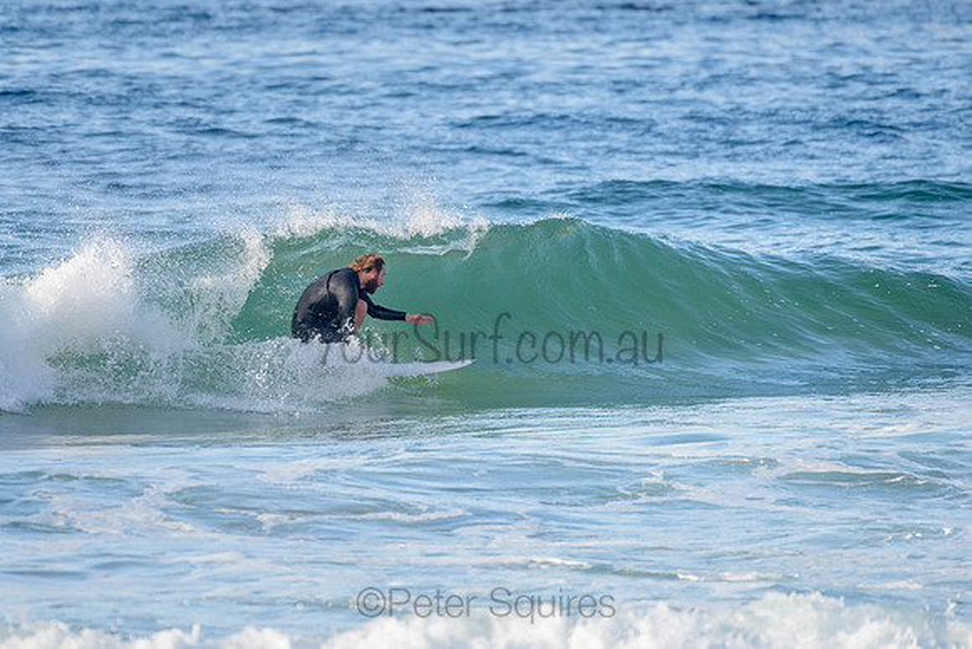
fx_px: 16553
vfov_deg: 2.2
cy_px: 259
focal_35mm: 613
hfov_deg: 3.4
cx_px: 378
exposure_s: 1/1250
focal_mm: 500
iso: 360
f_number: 5.6
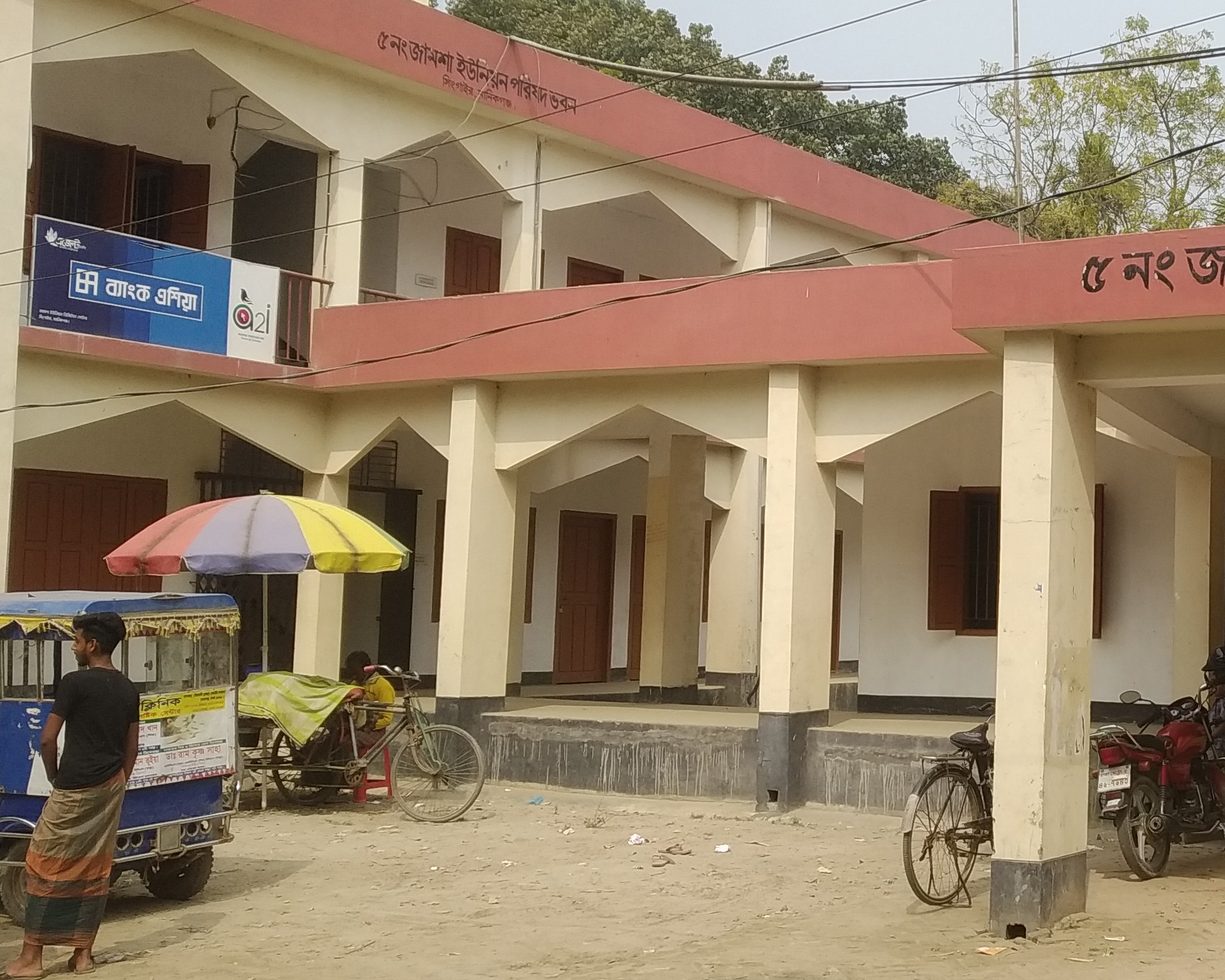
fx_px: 1885
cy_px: 485
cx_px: 1145
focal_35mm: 52
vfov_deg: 29.1
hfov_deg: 33.7
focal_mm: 3.82
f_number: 2.2
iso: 100
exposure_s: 1/1031
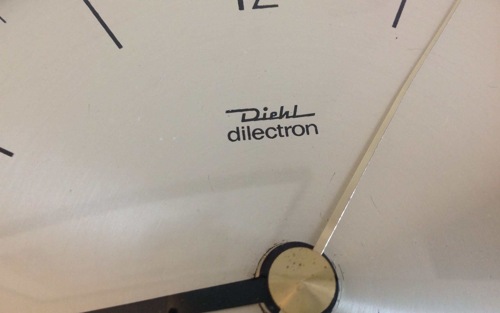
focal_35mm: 42
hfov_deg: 47.1
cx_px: 219
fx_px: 572
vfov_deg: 30.4
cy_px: 117
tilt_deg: -70.8
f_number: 2.4
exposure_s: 1/15
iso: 125
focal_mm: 4.28
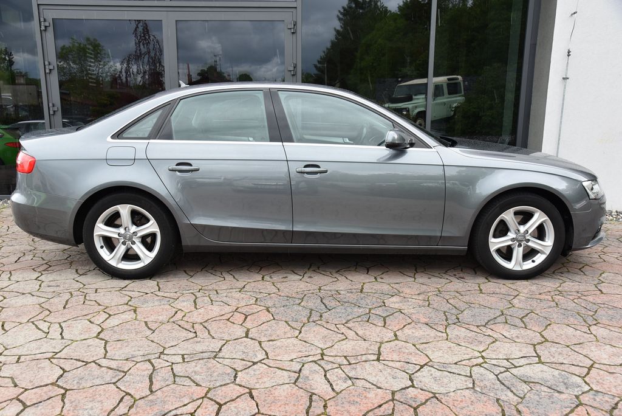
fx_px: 536
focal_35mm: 31
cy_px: 208
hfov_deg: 60.3
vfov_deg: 42.4
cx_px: 311
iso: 500
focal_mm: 31
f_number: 7.1
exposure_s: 1/200
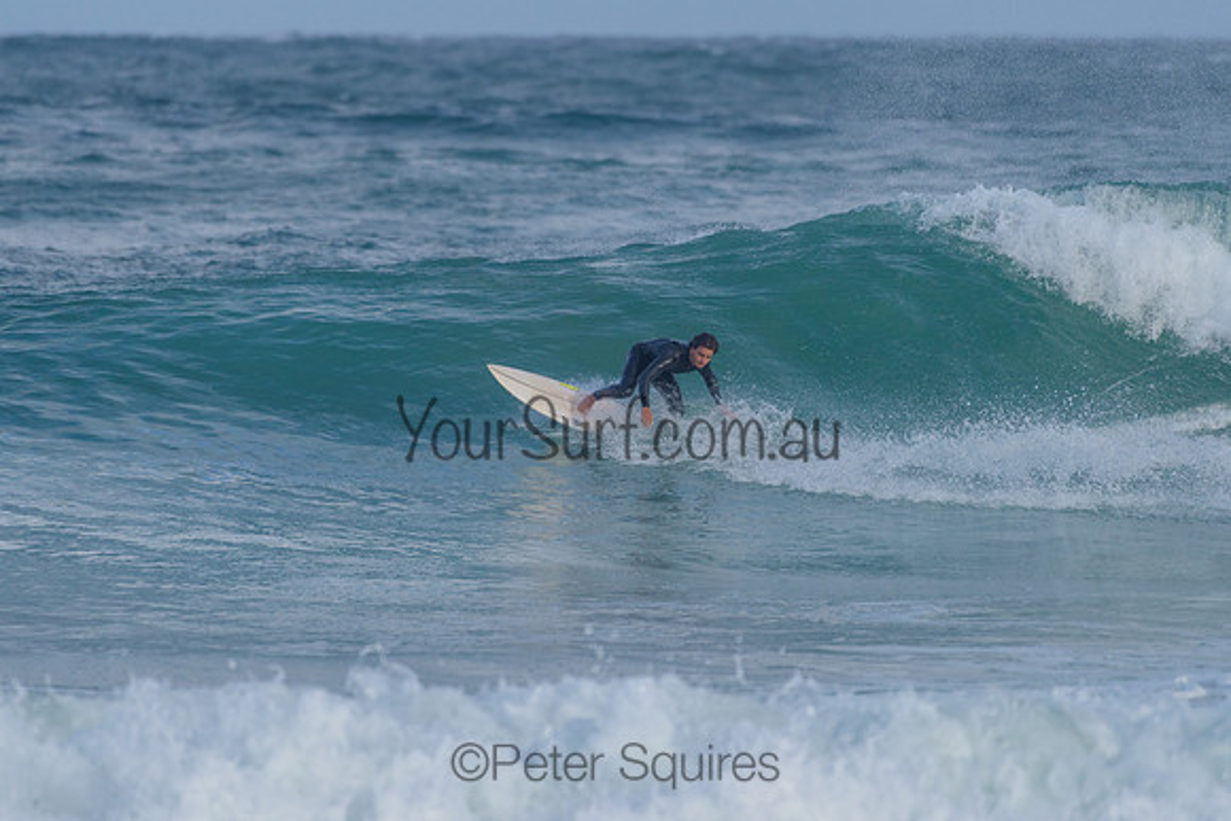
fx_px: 20950
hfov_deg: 3.4
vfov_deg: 2.2
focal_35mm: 613
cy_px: 328
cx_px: 624
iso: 400
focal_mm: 500
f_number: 5.6
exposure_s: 1/2000
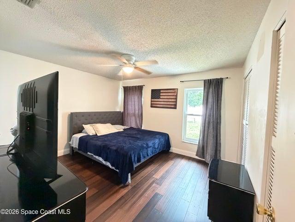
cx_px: 148
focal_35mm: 14
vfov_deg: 85.7
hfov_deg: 102.1
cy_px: 111
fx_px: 119
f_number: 2.2
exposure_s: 1/40
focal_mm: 2.22
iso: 1250
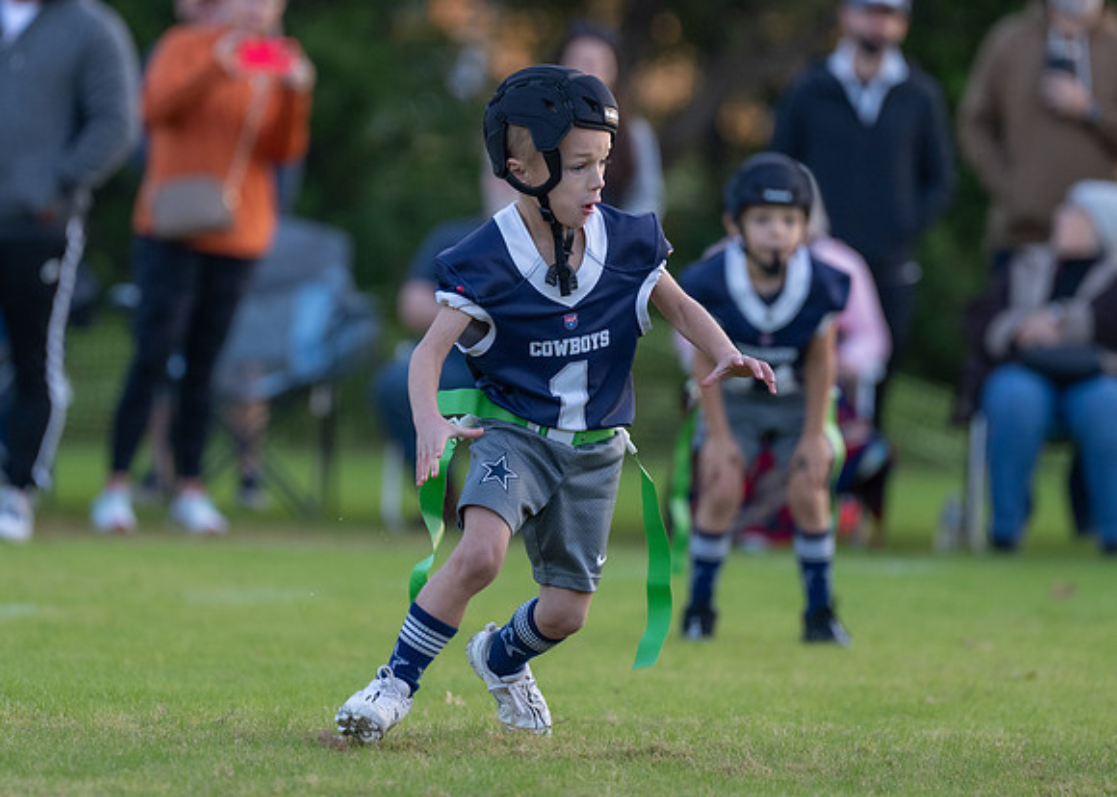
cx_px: 491
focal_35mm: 322
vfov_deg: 4.5
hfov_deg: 6.3
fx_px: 10206
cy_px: 319
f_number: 2.8
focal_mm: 200
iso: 800
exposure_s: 1/1000
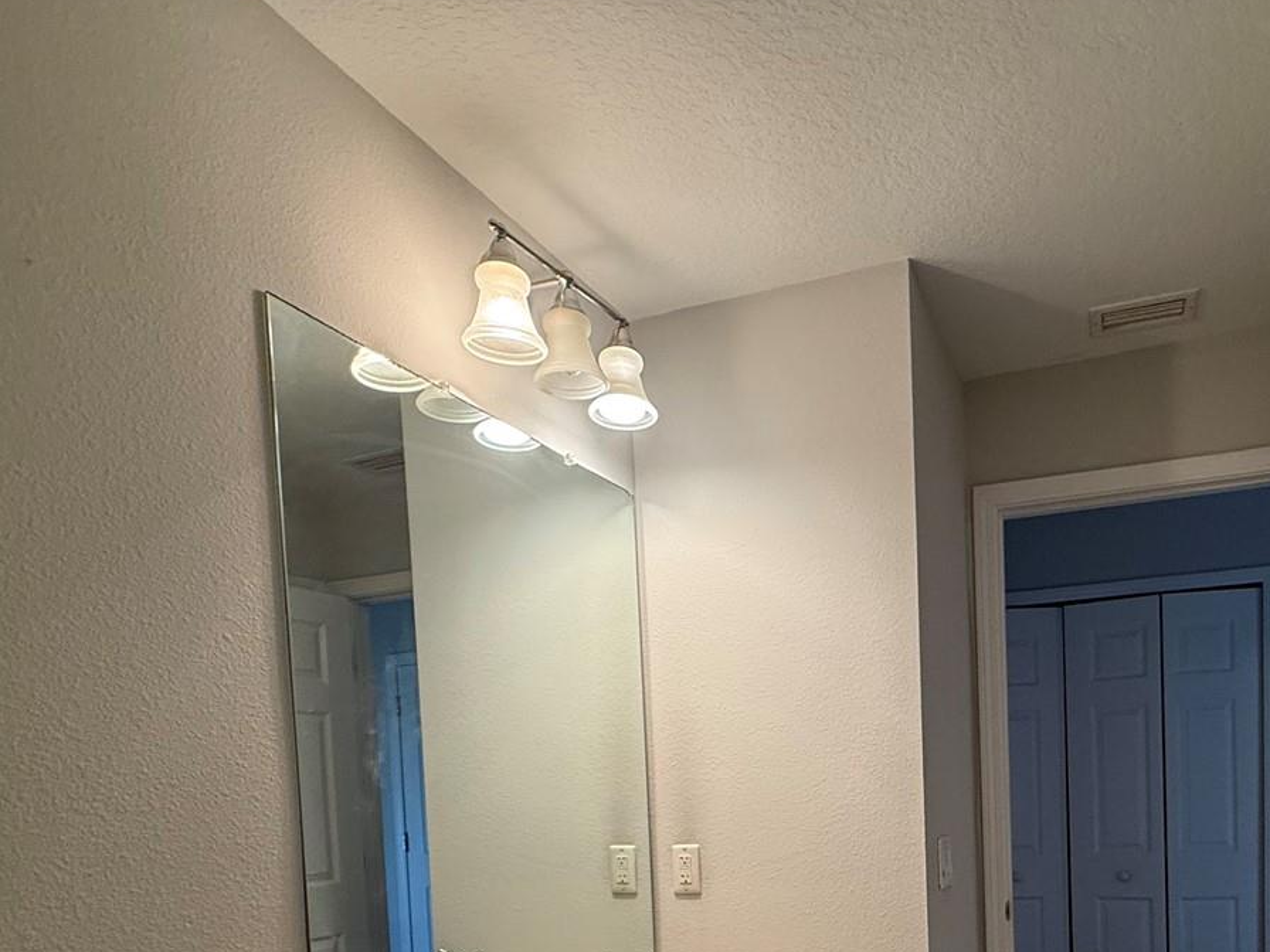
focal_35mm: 25
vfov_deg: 49.6
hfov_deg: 67.4
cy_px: 834
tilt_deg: -1.8
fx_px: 917
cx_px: 850
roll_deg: +1.7
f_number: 2.2
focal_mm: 2.22
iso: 200
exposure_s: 1/60
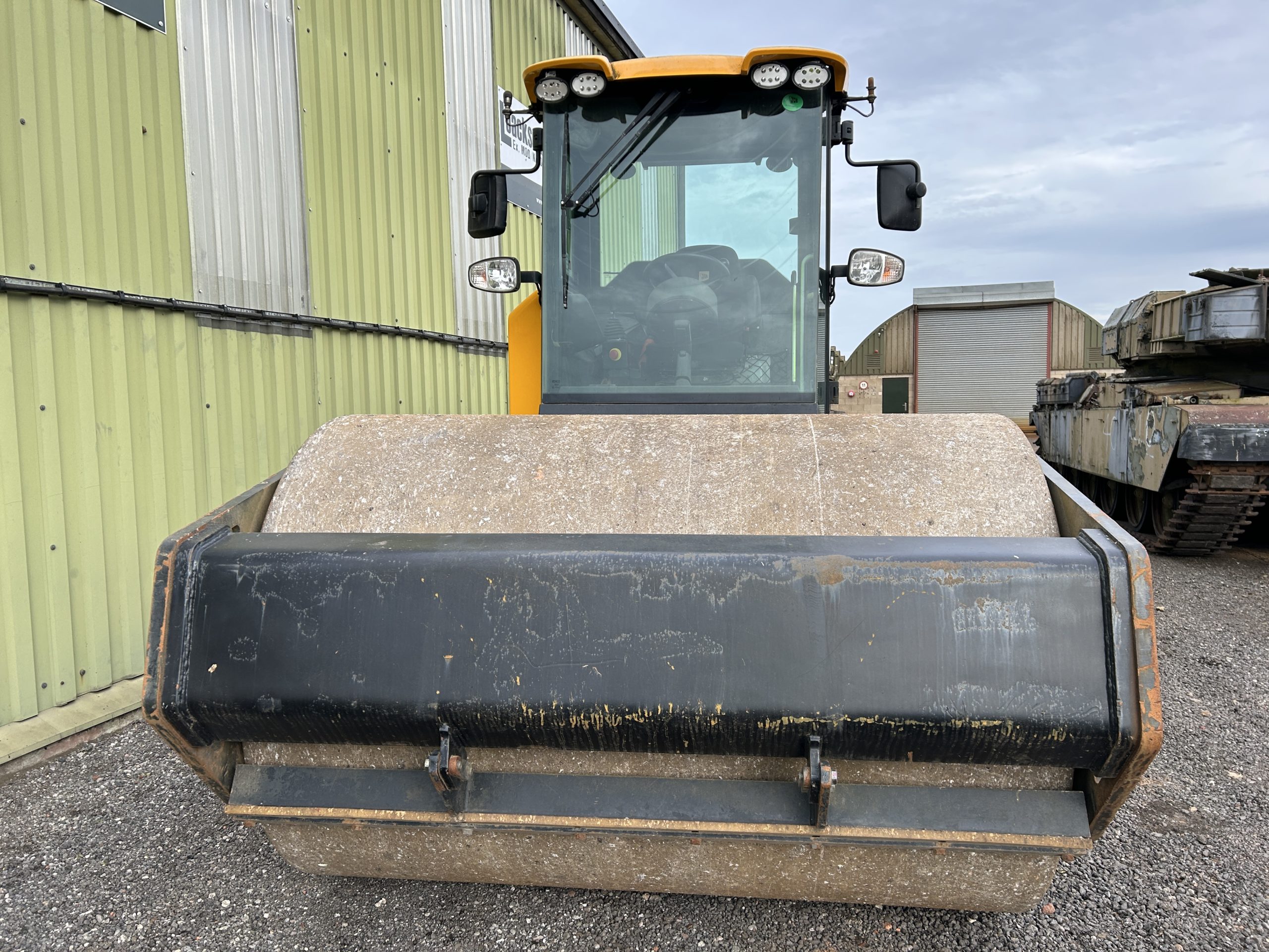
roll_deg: +0.4
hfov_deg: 67.3
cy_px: 476
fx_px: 953
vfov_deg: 53.1
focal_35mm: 26
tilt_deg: -4.2
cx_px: 634
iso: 50
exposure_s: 1/502
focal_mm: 5.7
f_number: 1.5
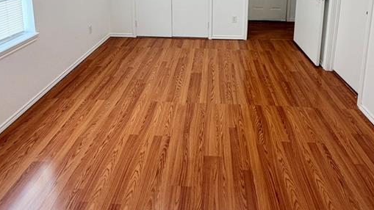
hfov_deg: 78.5
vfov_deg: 40.4
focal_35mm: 23
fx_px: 228
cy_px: -19
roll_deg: -1.1
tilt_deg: -9.0
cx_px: 204
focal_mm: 2.22
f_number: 2.2
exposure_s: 1/120
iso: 100
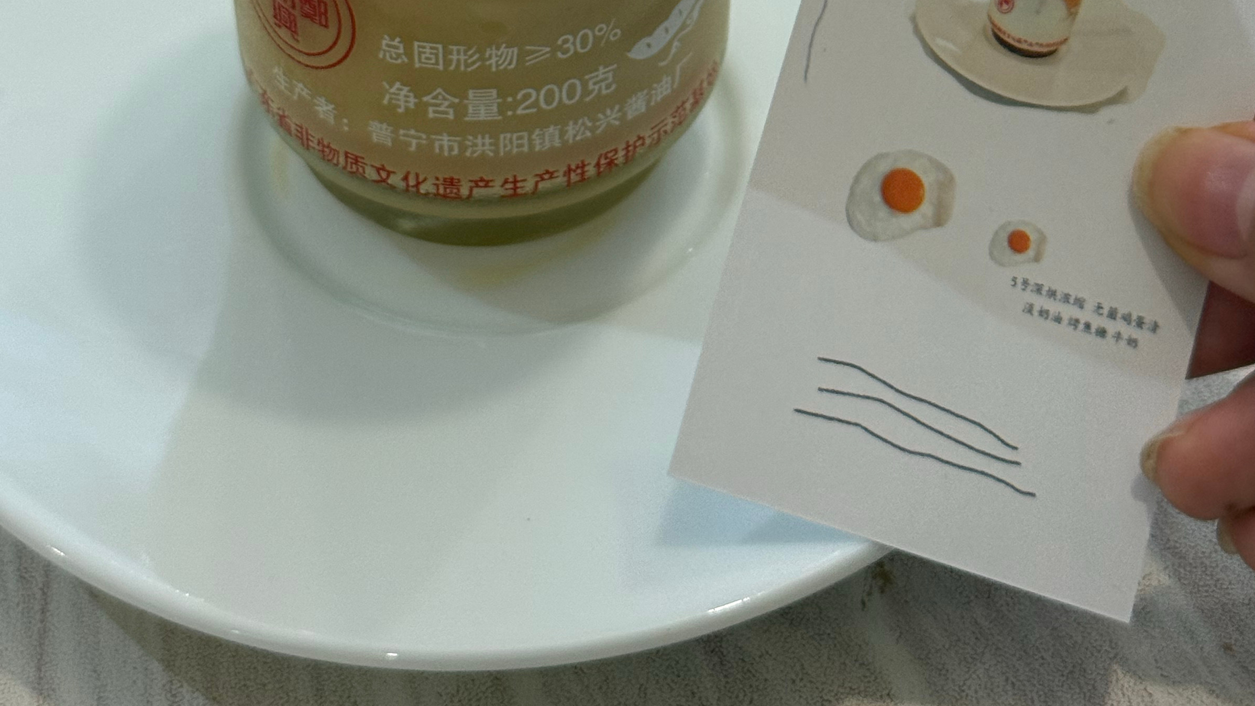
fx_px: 2929
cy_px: -227
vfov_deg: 13.2
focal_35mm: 88
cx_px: 646
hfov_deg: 24.2
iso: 80
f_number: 1.78
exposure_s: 1/73
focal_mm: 6.76
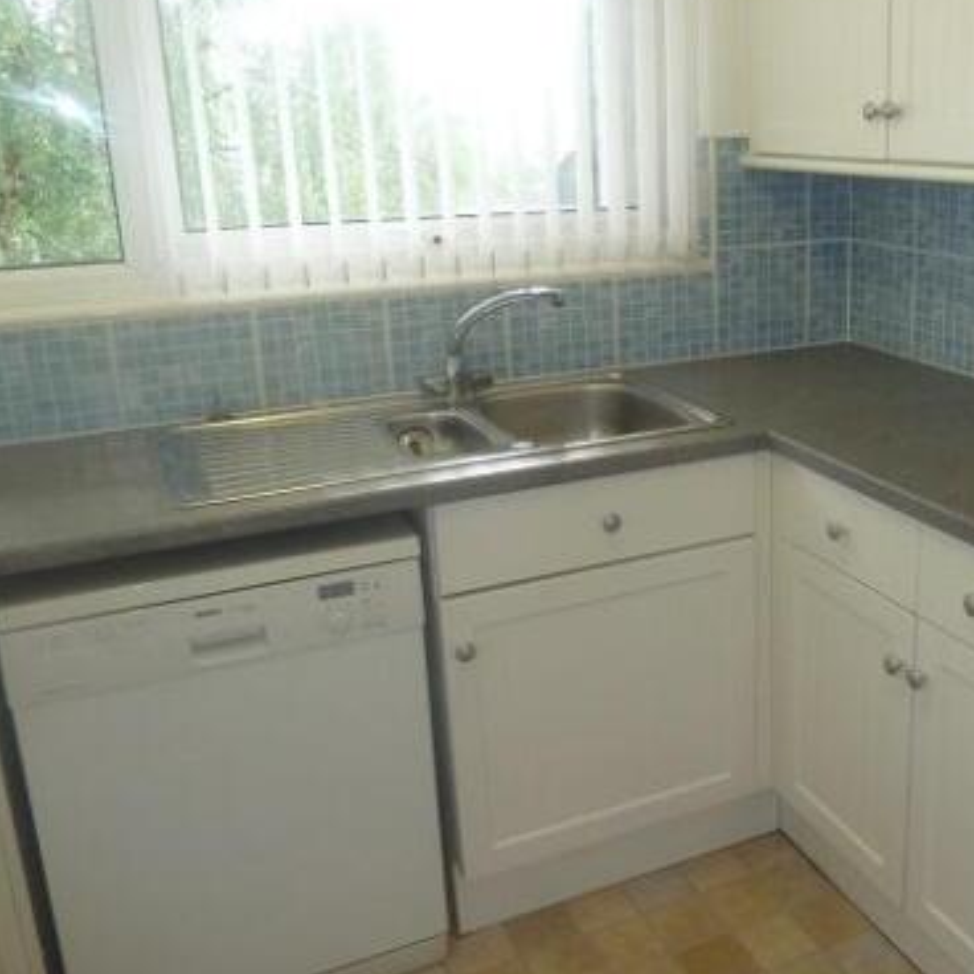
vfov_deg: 47.2
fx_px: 1114
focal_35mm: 35
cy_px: 454
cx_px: 719
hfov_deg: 45.7
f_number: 3.3
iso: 160
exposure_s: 1/30
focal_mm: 4.1
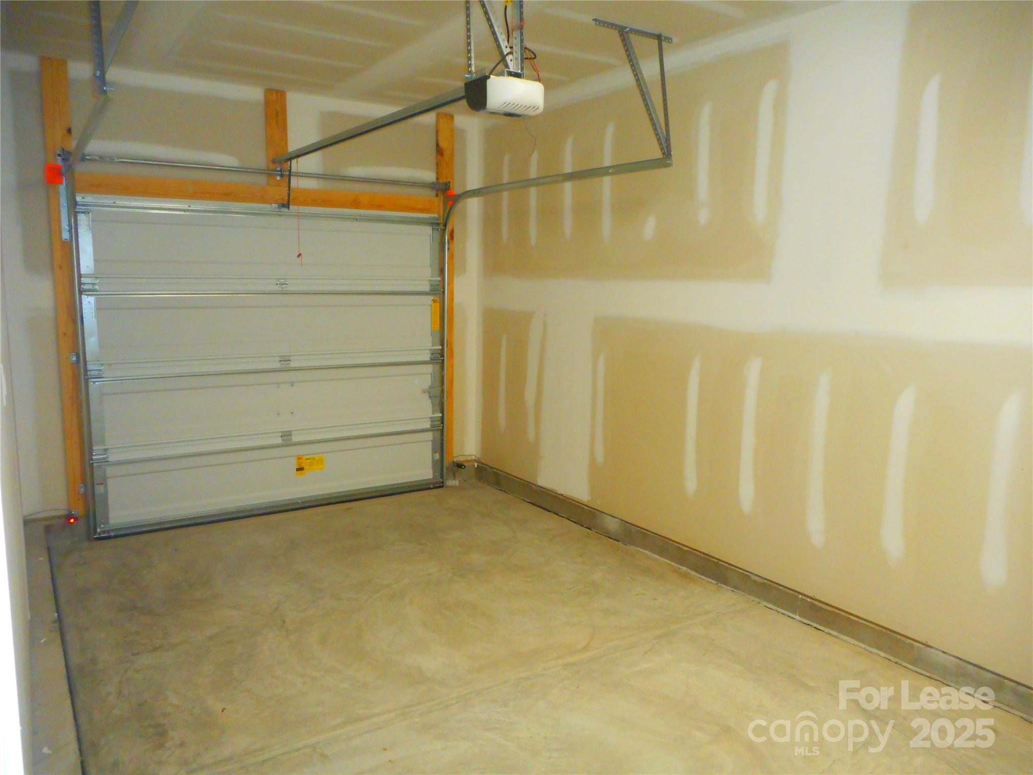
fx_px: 746
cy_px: 388
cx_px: 516
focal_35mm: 25
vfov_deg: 54.9
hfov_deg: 69.4
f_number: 3.7
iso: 400
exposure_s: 1/25
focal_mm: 4.5
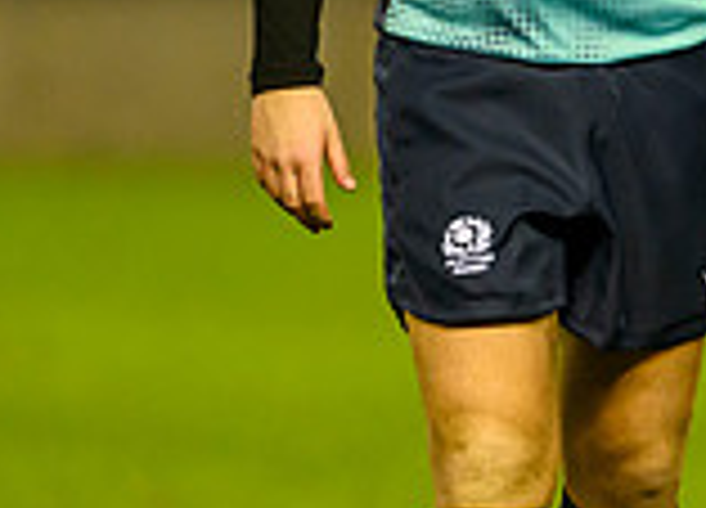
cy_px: 27
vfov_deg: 0.9
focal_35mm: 1559
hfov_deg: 1.3
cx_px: 1281
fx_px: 31340
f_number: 3.2
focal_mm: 400
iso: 5000
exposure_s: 1/1600
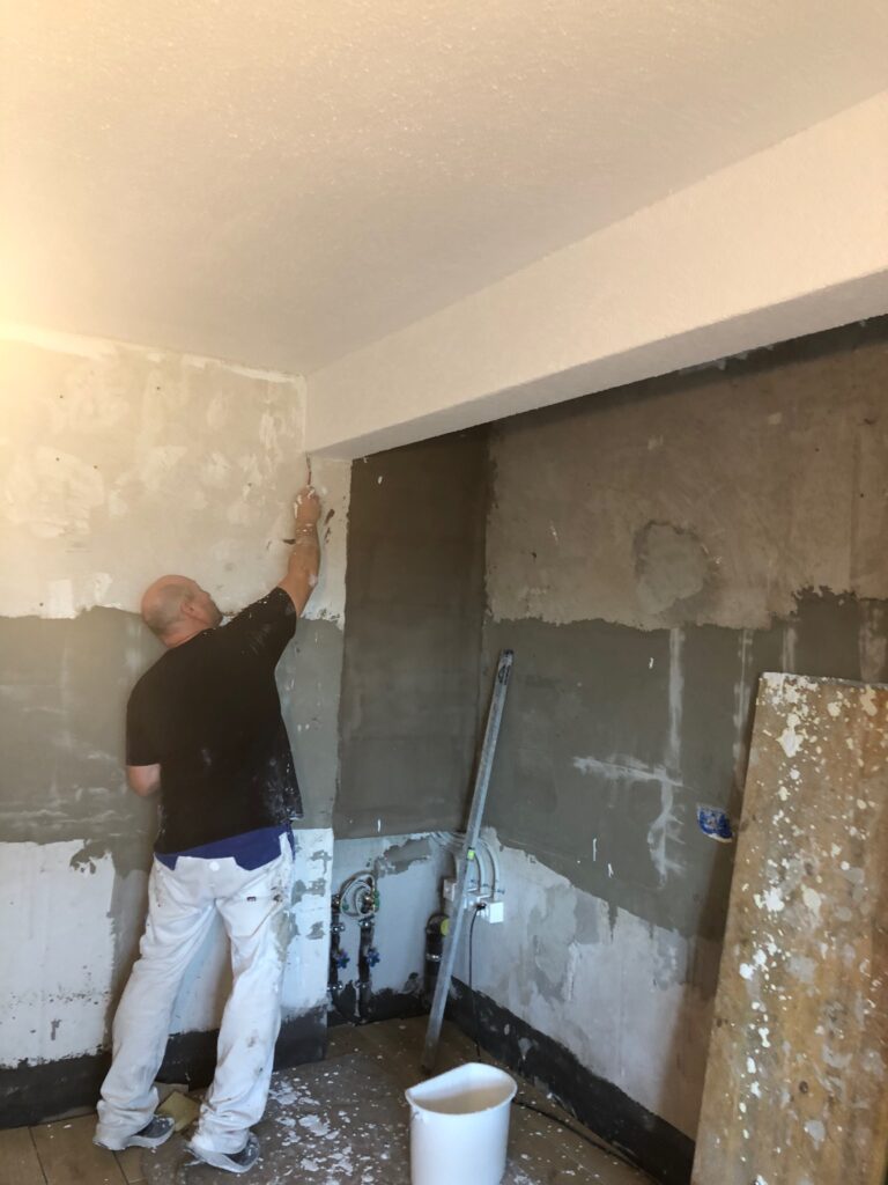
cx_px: 444
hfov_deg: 49.7
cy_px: 592
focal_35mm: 28
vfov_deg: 63.4
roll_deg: -2.8
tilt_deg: -0.3
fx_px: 958
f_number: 1.8
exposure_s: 1/15
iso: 40
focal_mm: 4
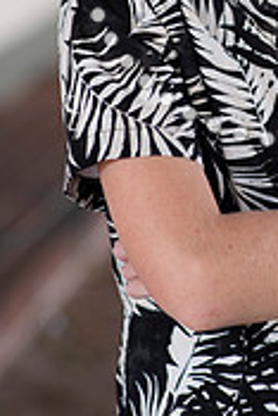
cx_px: 295
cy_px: 10
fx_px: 2520
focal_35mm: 218
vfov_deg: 9.4
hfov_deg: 6.3
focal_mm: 85
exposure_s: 1/320
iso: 200
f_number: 2.5
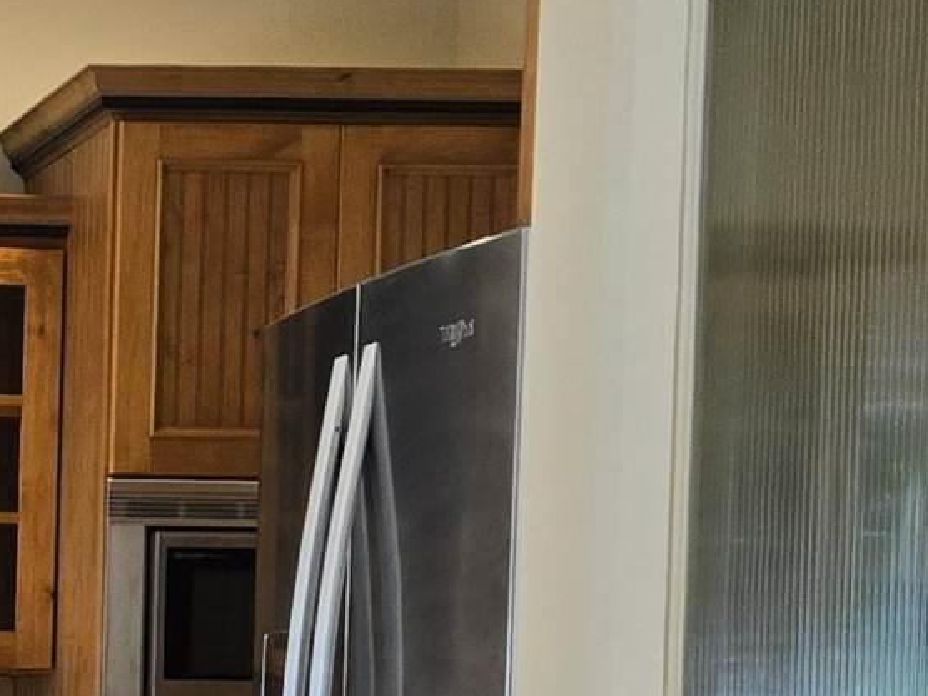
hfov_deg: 13.9
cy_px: 793
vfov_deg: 11.5
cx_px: -699
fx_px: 3405
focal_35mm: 127
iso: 100
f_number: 1.8
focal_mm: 5.4
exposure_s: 1/120
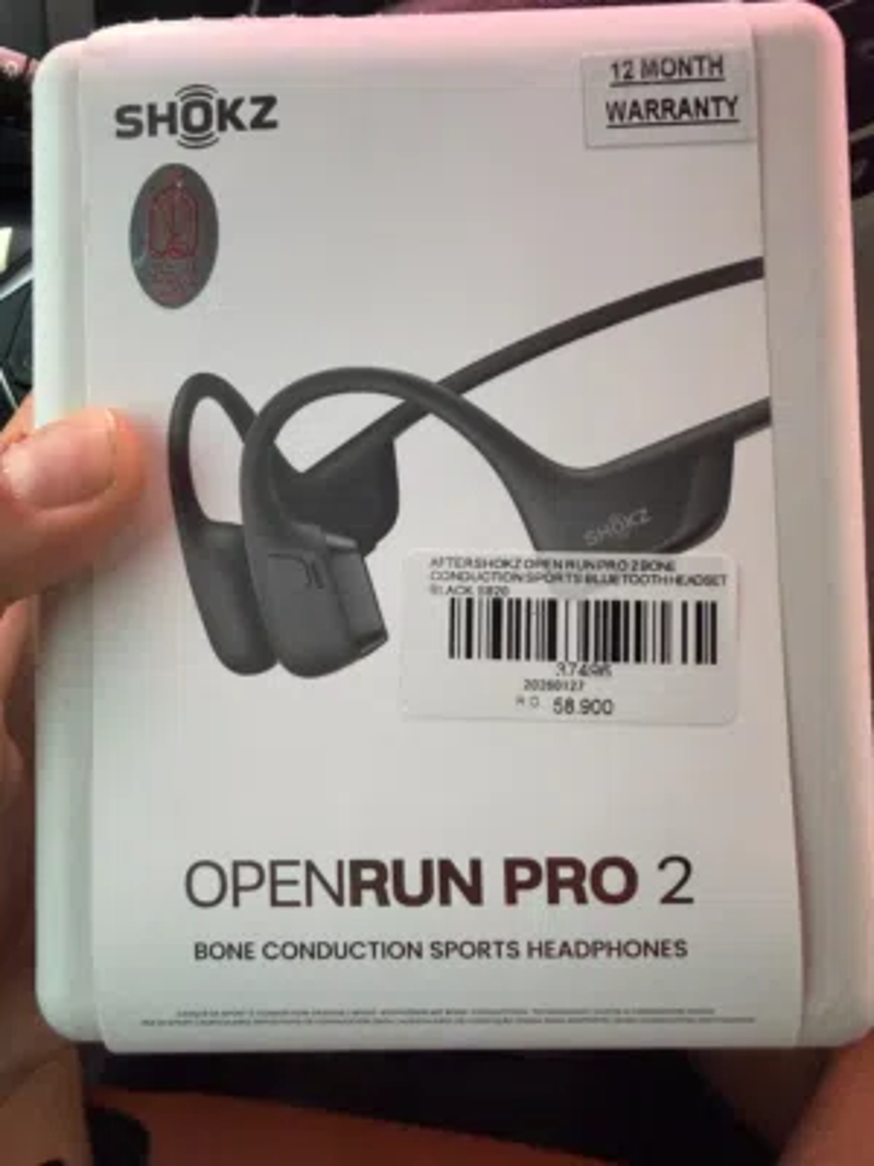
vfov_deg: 71.6
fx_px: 808
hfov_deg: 56.8
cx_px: 437
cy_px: 583
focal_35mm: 24
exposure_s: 1/121
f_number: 2.2
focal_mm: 2.22
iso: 320
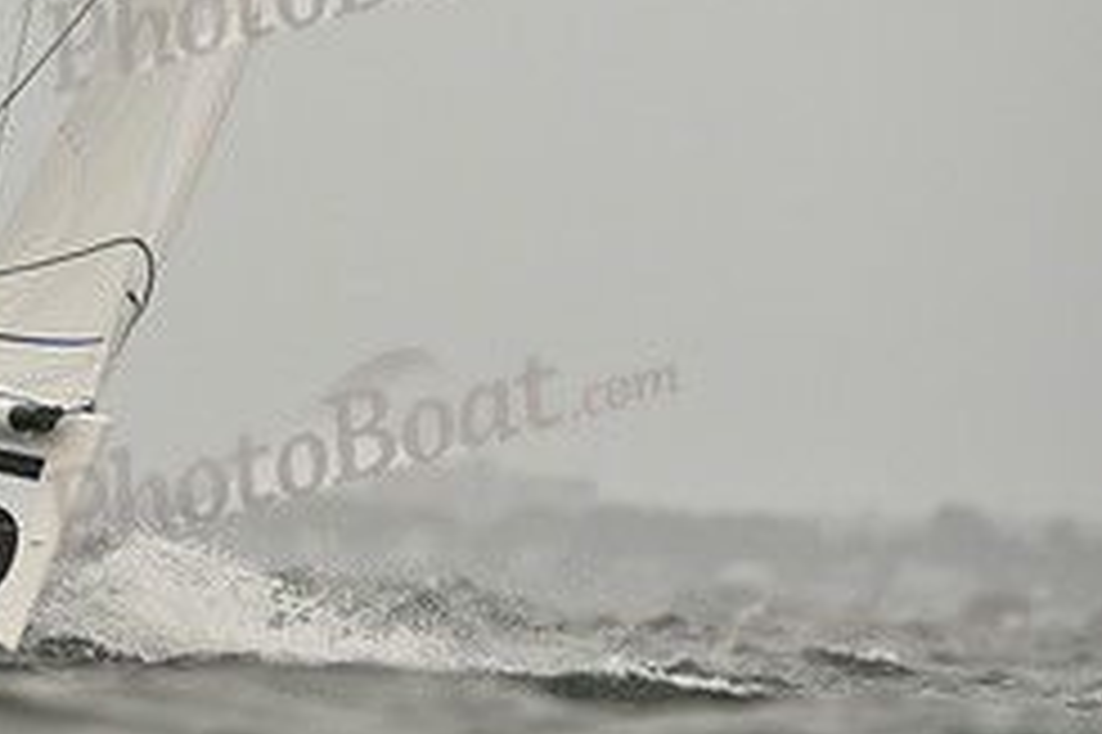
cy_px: 272
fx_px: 28999
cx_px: -184
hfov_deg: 2.2
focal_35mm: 948
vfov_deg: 1.4
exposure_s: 1/1250
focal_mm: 400
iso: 400
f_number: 7.1
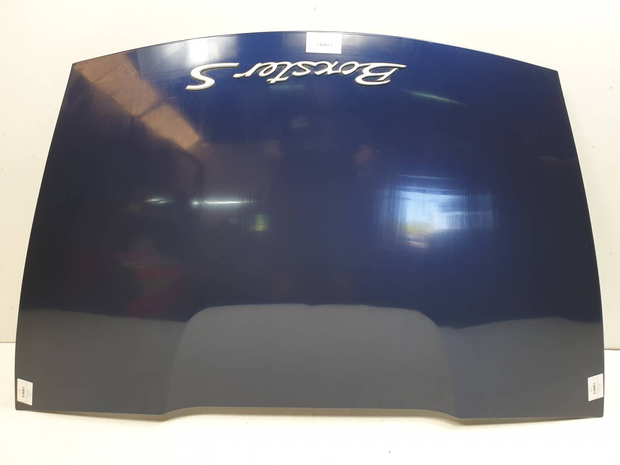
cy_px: 232
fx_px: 466
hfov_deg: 67.3
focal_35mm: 26
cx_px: 310
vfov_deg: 53.1
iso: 80
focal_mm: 4.3
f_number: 2.4
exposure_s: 1/50
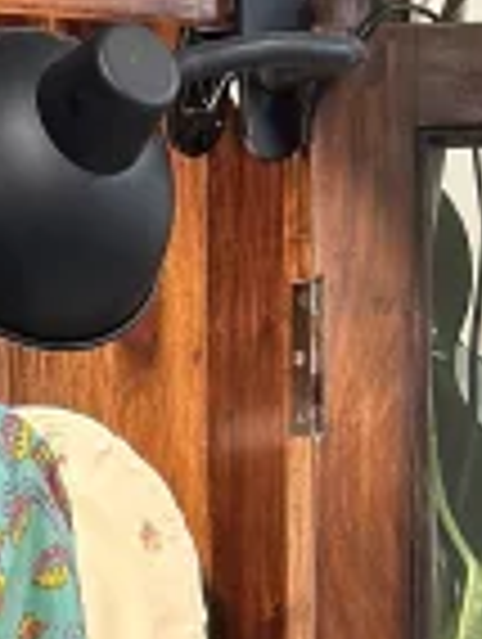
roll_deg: +0.3
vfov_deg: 7.7
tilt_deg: -12.4
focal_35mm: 236
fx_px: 4368
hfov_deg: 6.3
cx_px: 16
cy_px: 1566
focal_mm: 6.86
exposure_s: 1/60
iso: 200
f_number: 1.78
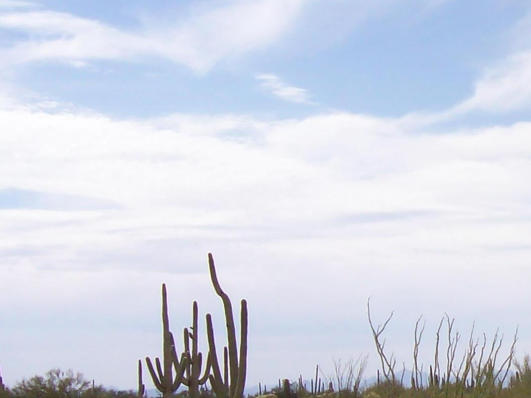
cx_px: 579
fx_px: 1319
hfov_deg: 21.6
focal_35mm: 86
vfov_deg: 17.1
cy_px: 284
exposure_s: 1/713
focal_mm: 6
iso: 80
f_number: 4.8
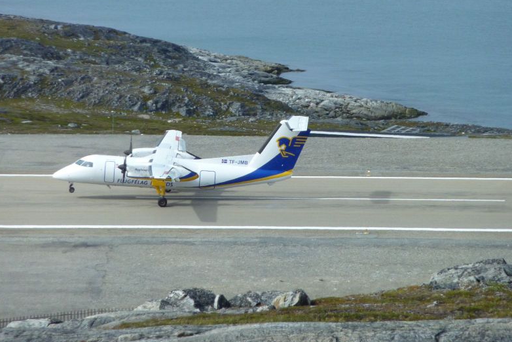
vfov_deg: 4.3
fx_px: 4538
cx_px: 255
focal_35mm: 319
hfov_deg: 6.5
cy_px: 149
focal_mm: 49.2
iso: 160
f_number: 5.6
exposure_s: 1/1000
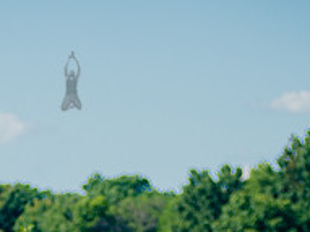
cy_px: 254
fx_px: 5513
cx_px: 118
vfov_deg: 2.4
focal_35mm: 616
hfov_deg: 3.2
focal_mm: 145
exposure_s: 1/3200
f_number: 2.8
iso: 200
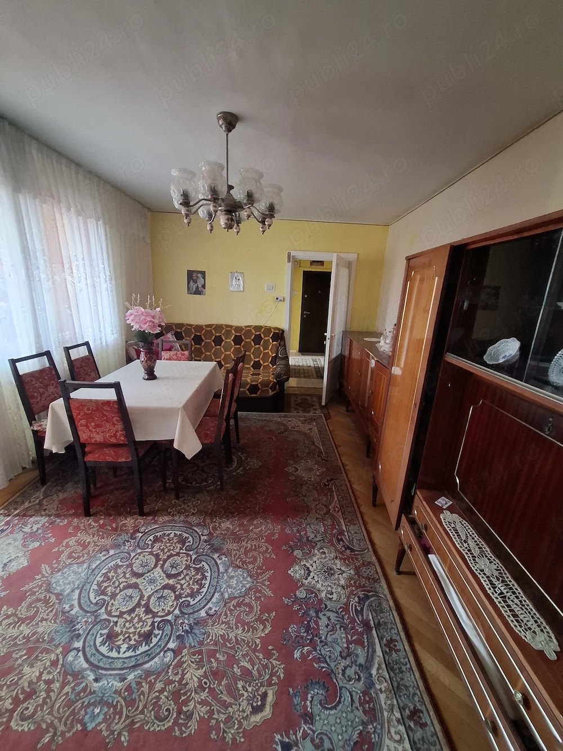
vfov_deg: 106.2
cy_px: 376
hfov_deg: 89.9
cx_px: 282
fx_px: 282
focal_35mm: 13
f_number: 2.2
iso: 400
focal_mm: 1.74
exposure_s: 1/20
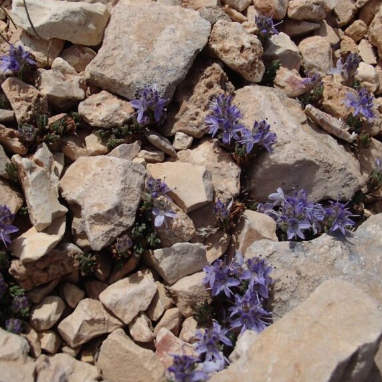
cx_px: 192
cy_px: 191
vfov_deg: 38.3
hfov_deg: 38.3
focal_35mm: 44
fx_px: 549
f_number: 13
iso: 100
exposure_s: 1/200
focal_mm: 6.64
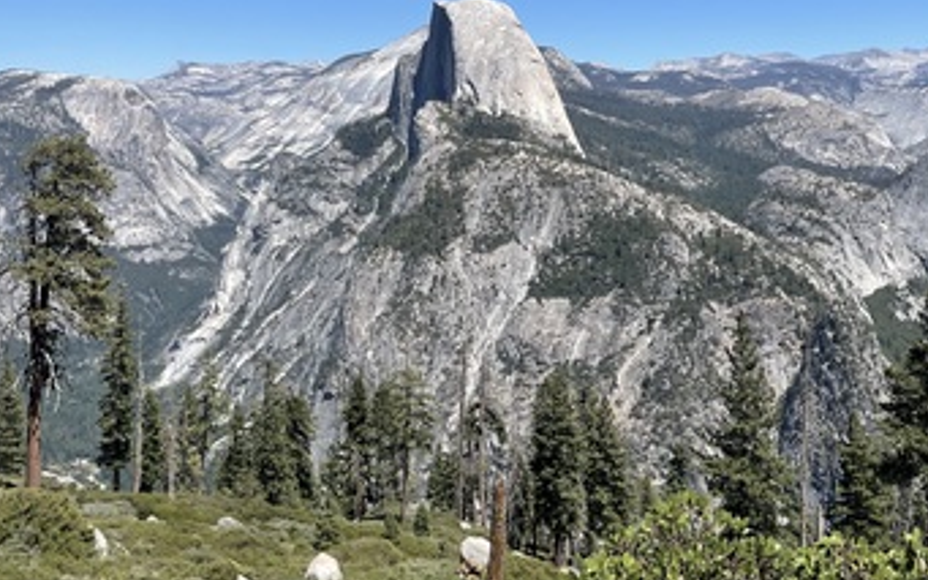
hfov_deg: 47.2
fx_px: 1062
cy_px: 90
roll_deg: +0.4
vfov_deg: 29.6
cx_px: 495
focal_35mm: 42
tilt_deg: +2.0
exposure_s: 1/3205
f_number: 1.6
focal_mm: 4.2
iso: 32
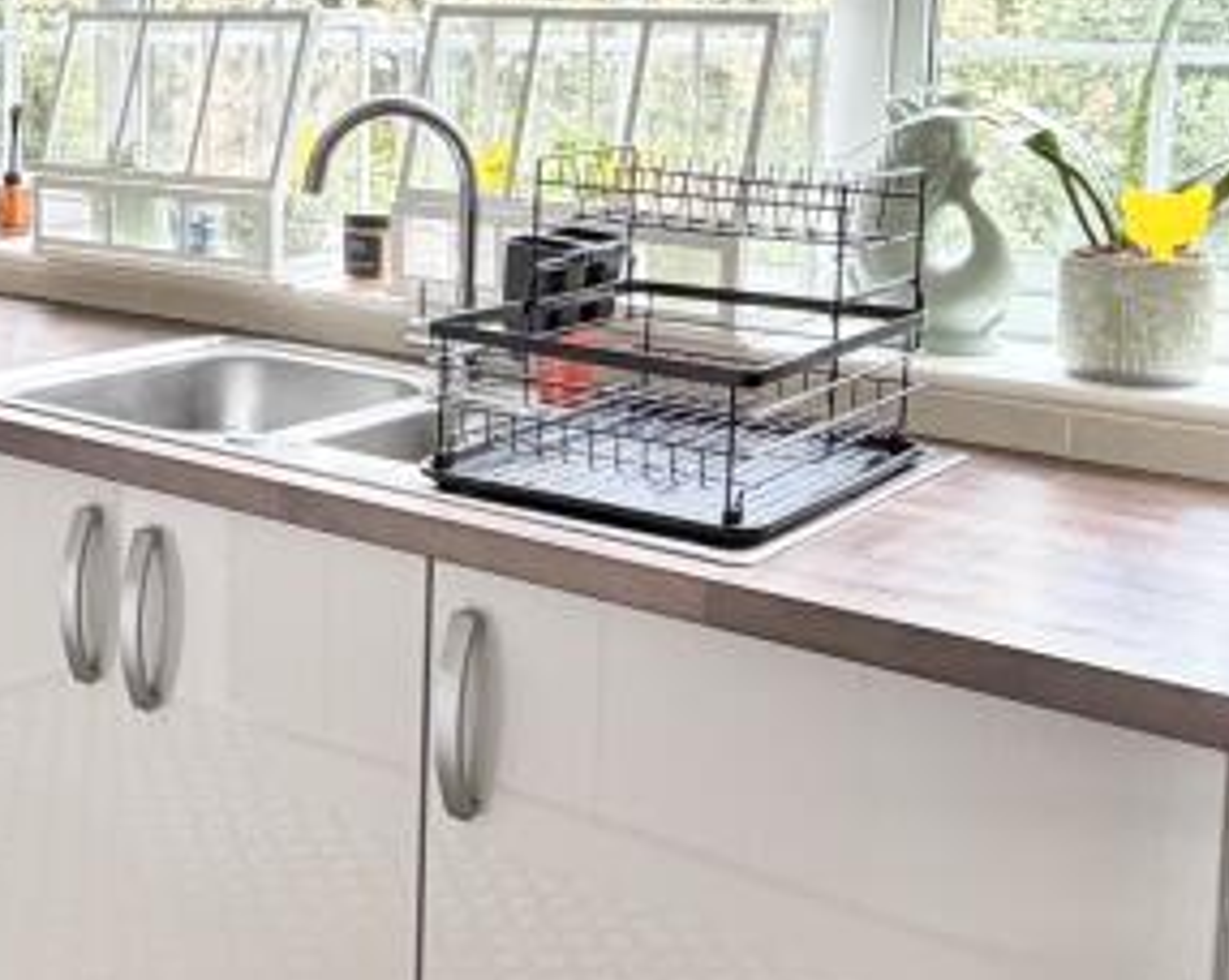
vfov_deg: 30.0
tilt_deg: -5.4
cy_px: 176
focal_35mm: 49
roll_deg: +1.1
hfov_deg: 36.0
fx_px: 1780
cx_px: 150
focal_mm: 2.22
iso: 320
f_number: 2.2
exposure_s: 1/112
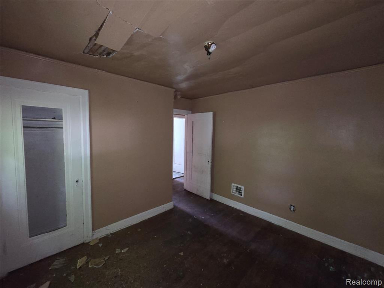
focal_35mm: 13
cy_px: 144
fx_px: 144
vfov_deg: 89.9
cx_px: 192
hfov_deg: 106.2
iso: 400
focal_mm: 2.2
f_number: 2.2
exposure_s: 1/30
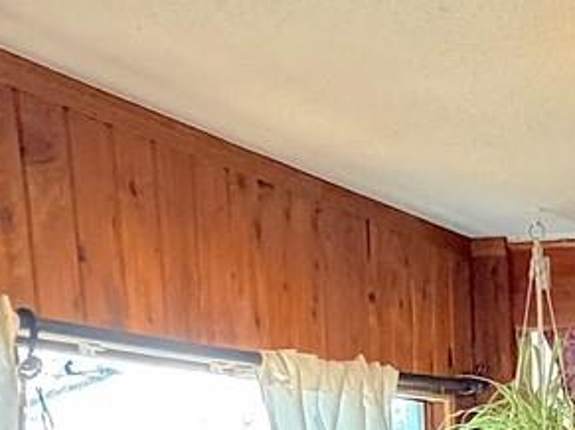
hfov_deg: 23.0
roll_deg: +0.4
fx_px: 1279
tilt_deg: -11.8
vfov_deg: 16.5
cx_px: 713
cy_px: 738
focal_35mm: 77
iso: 640
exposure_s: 1/60
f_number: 2.2
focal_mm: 2.22
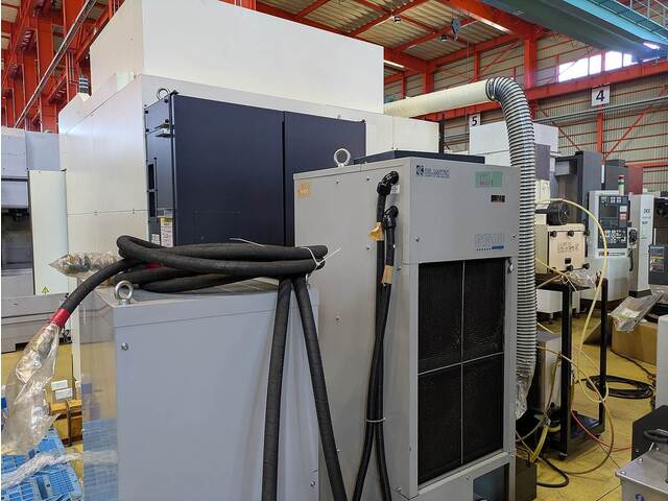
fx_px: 482
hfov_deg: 69.4
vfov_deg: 54.9
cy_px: 250
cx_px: 334
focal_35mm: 25
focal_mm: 5.43
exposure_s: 1/50
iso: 113
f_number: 1.89
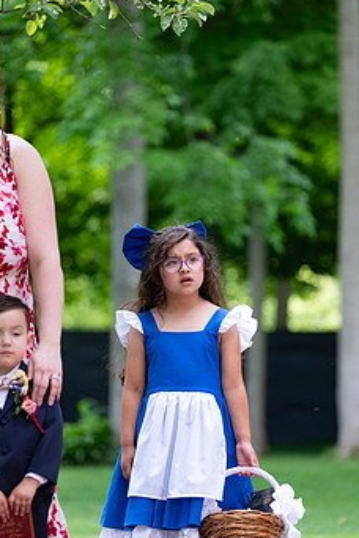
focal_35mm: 255
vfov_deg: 8.1
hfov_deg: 5.4
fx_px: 3814
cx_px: 180
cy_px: 297
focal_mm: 129.2
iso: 250
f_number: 2.8
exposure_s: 1/200
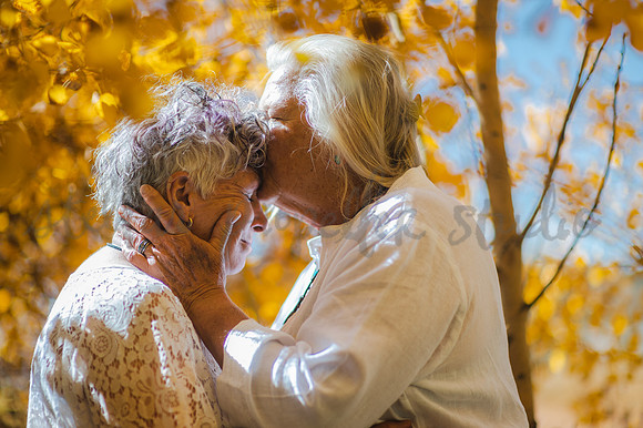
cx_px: 322
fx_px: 1517
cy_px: 214
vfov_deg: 16.1
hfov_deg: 23.9
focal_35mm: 85
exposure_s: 1/2000
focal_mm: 85
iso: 100
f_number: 1.6
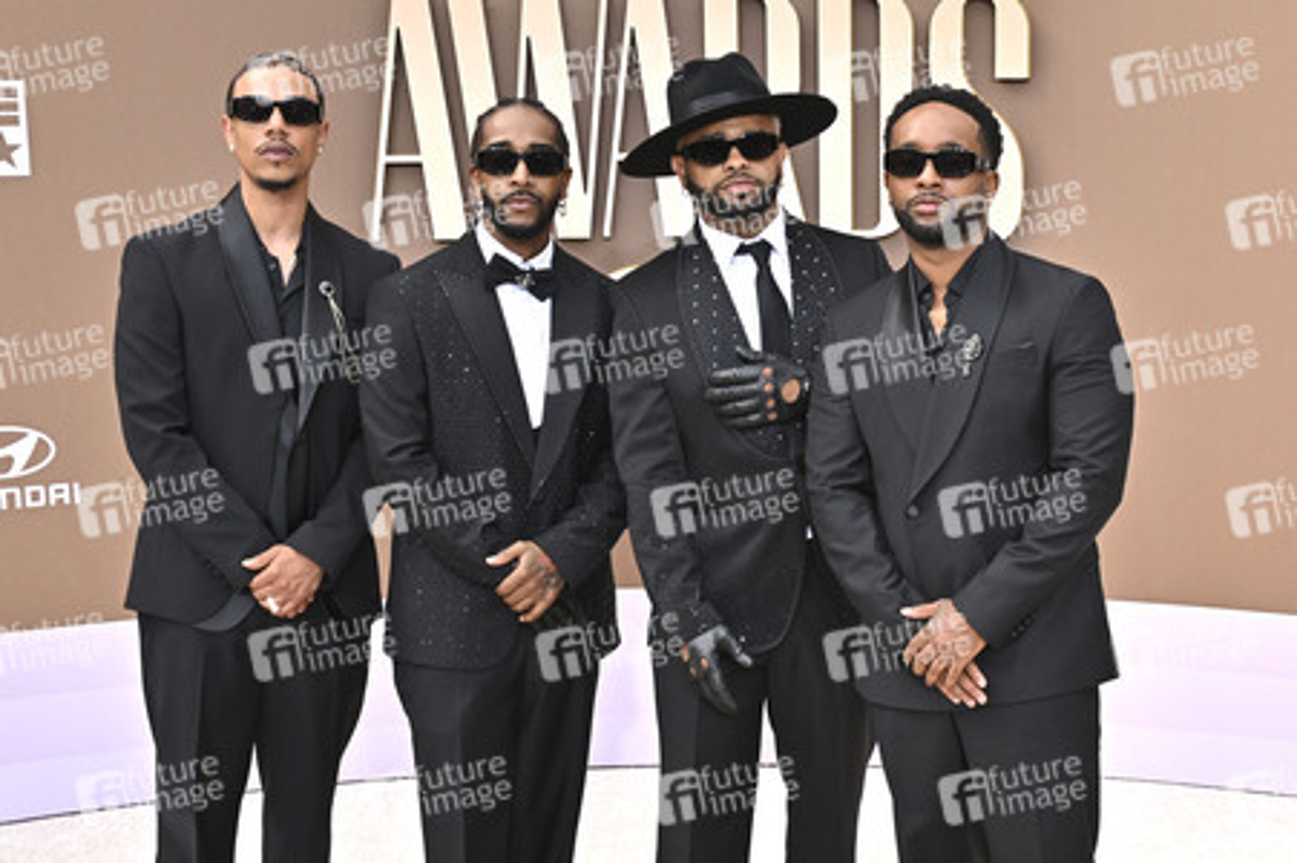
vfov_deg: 37.8
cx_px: 648
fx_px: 1260
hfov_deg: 54.5
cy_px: 432
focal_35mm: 35
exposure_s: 1/320
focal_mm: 35
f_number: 9
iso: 400
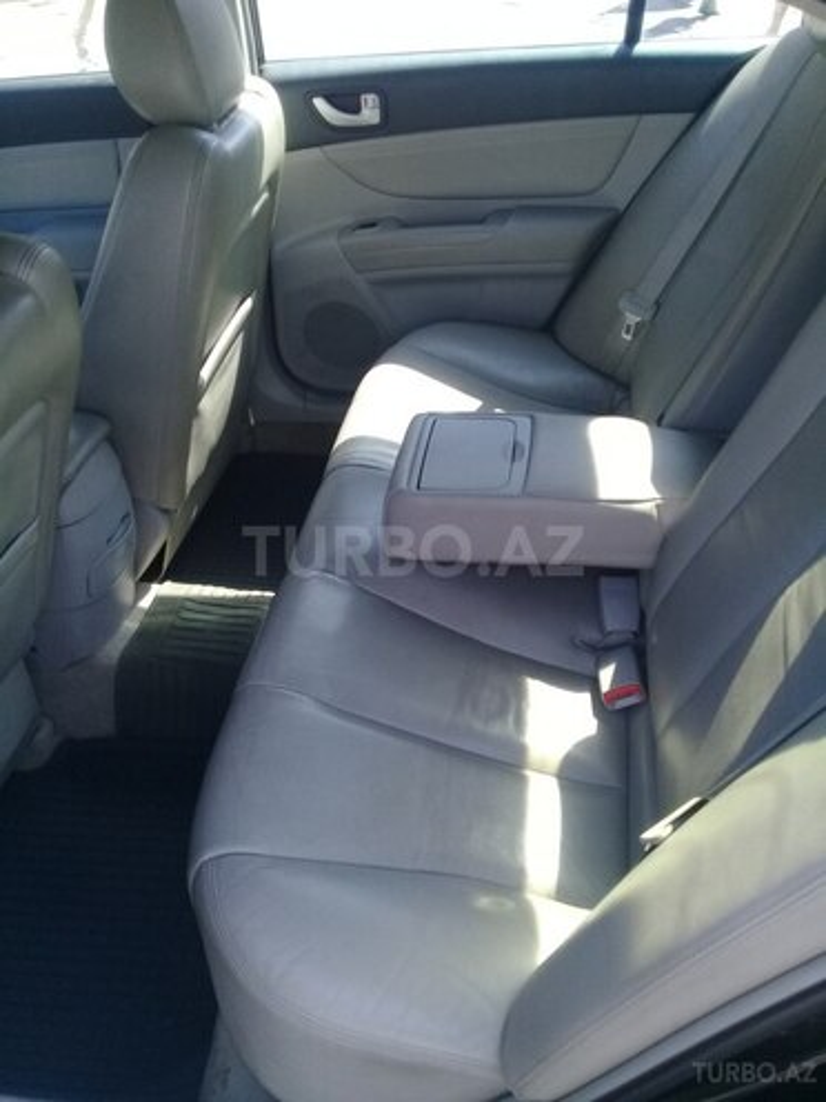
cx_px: 413
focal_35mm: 31
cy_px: 551
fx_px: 986
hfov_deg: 45.4
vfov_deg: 58.4
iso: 50
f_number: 2.2
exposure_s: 1/185
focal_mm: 3.3
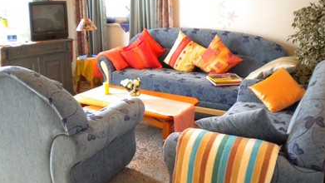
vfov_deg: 30.3
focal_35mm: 39
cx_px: 163
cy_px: 112
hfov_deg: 51.6
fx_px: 336
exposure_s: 1/58.4
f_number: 3.1
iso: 400
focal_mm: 6.3
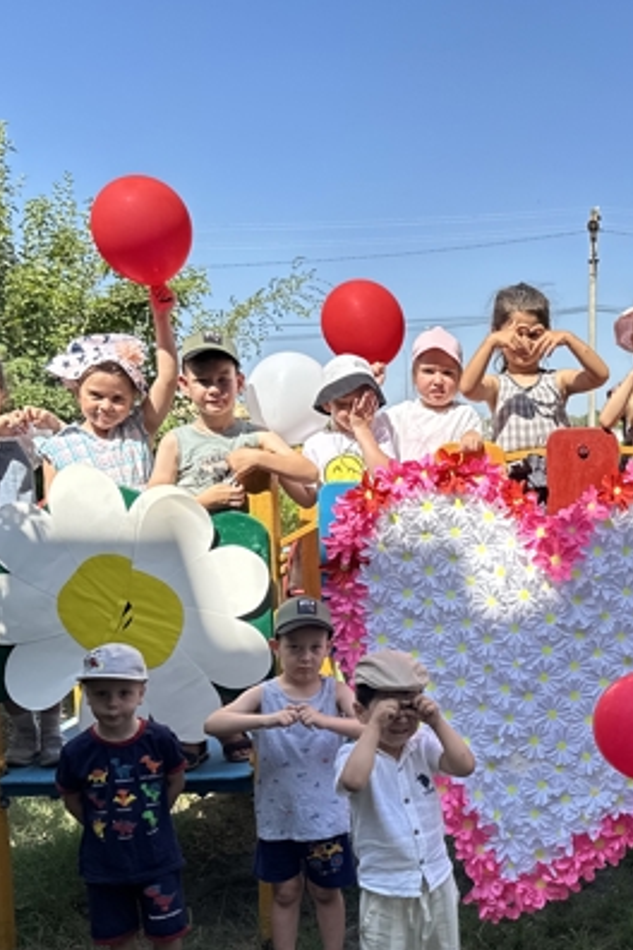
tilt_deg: -7.7
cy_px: 590
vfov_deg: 46.0
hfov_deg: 30.8
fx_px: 1108
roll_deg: +1.1
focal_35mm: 42
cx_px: 541
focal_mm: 6.86
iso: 80
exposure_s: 1/3356
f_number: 1.78
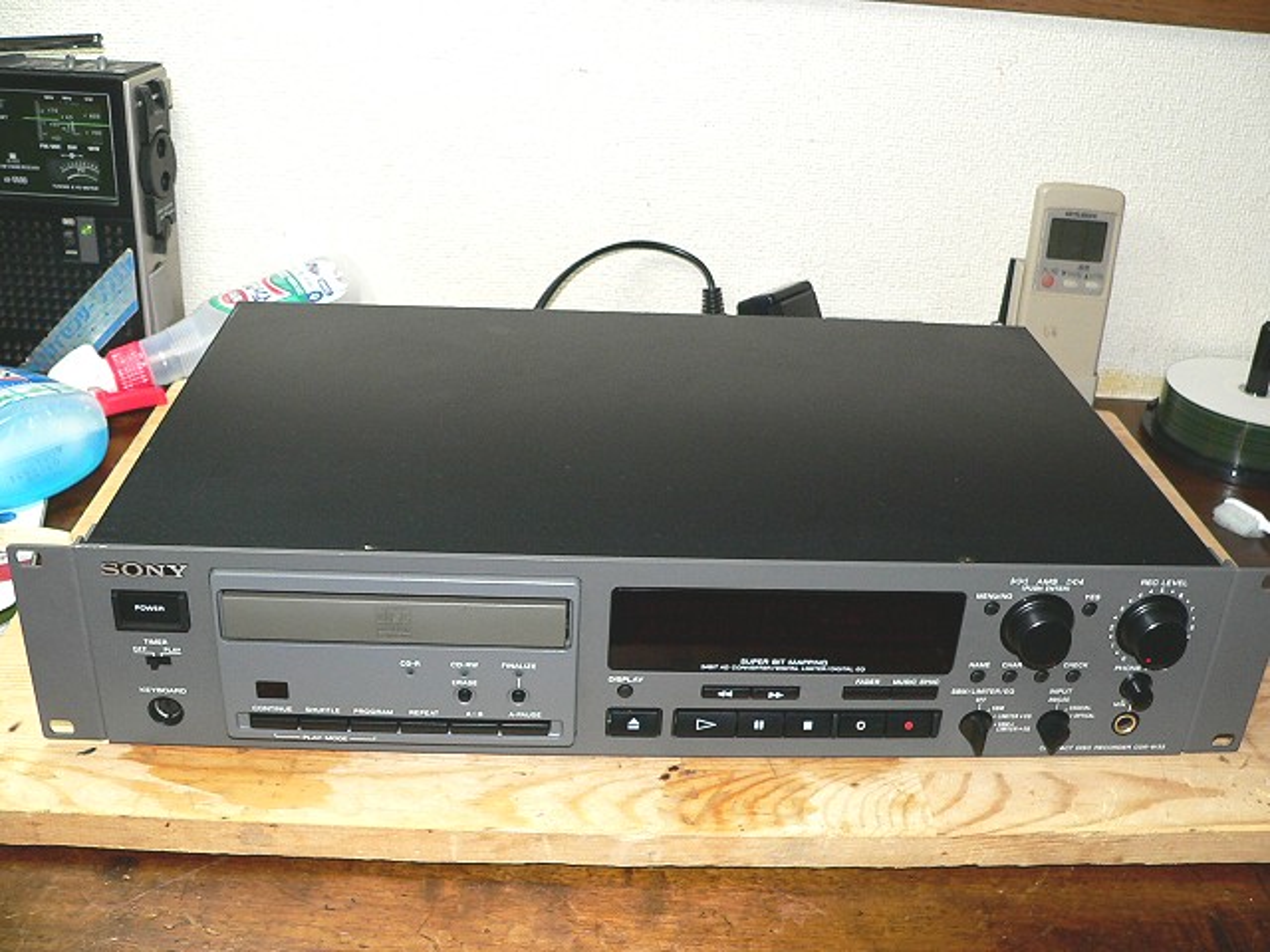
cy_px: 476
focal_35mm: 36
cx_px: 635
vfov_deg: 39.7
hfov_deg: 51.4
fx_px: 1321
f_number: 2.8
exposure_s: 1/60
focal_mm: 6
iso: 200
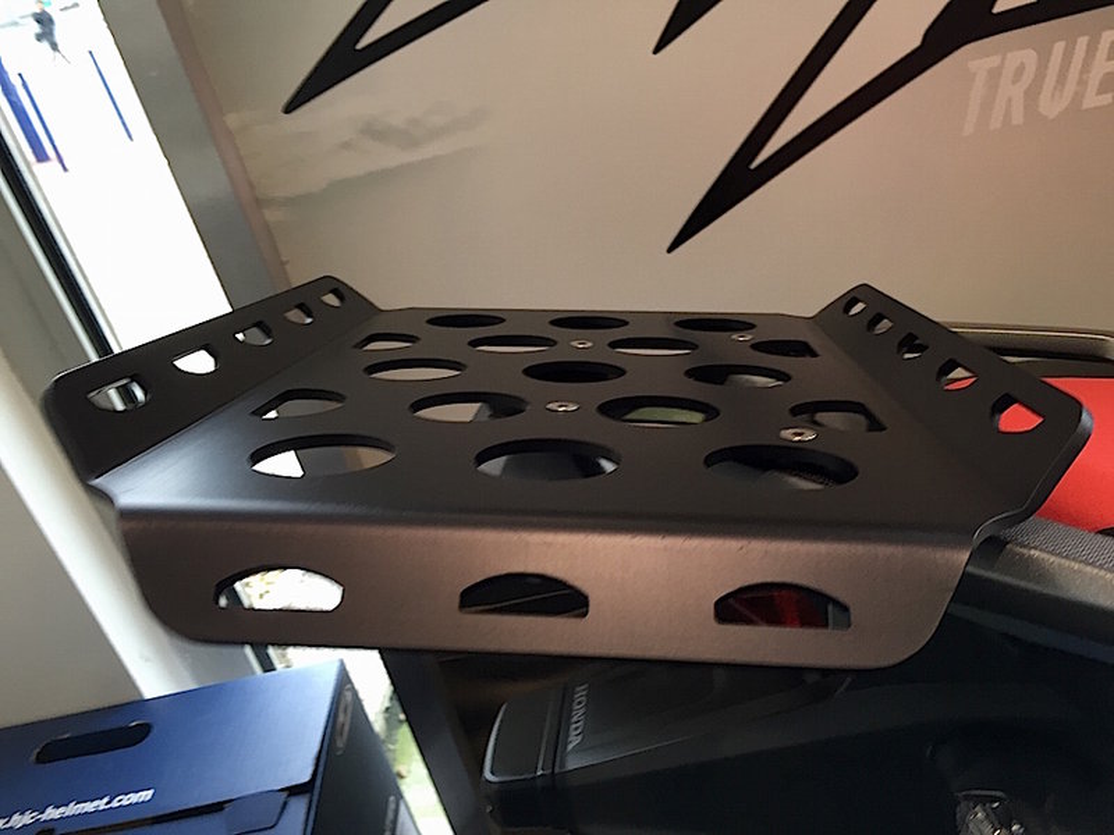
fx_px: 933
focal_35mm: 29
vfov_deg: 48.2
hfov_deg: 61.7
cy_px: 418
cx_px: 557
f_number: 2.2
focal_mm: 4.15
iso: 32
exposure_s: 1/33
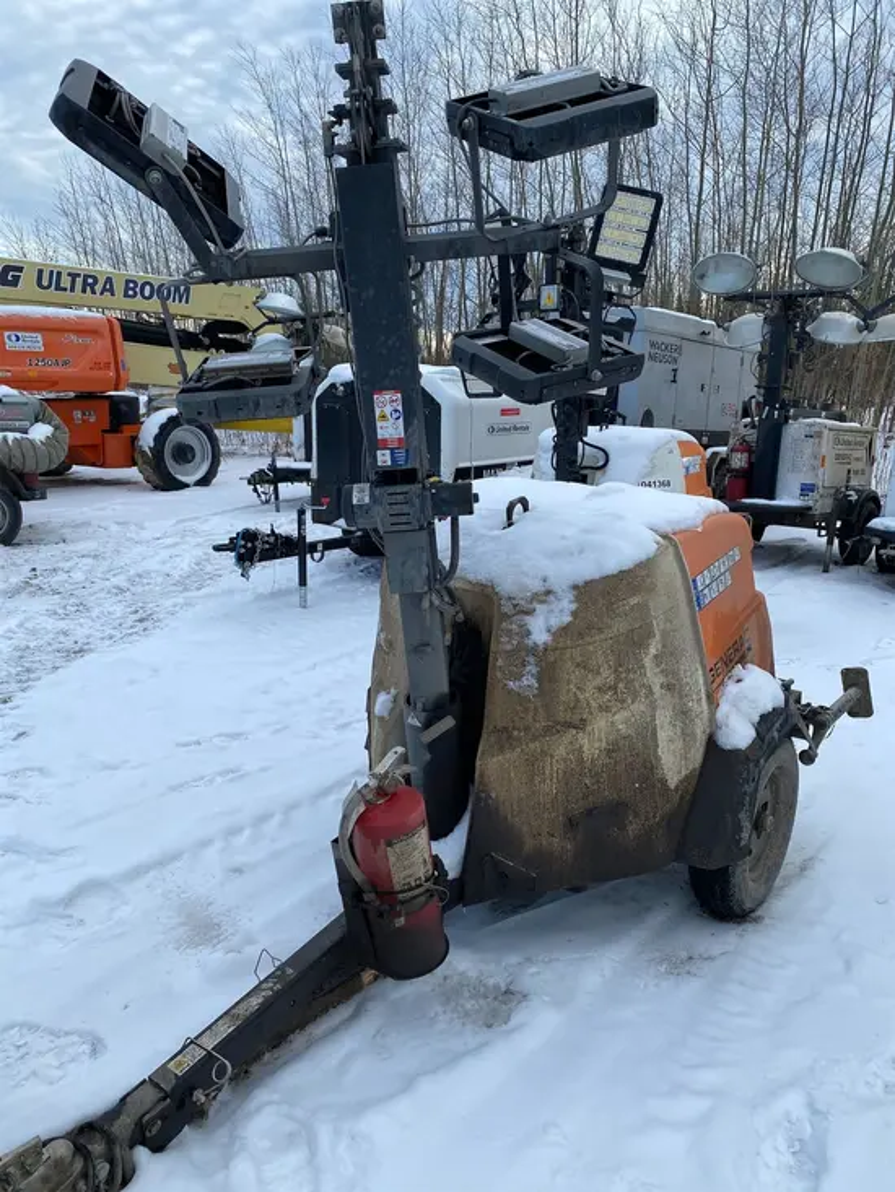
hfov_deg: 53.1
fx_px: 896
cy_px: 596
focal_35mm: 26
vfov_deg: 67.3
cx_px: 448
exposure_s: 1/799
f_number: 1.8
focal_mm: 4.25
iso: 32
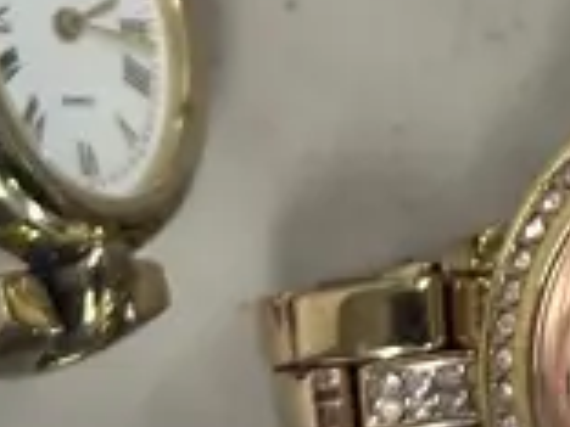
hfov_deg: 6.1
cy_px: -161
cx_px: 1304
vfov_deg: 4.7
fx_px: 5187
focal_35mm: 315
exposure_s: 1/50
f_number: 1.78
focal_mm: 6.86
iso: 100
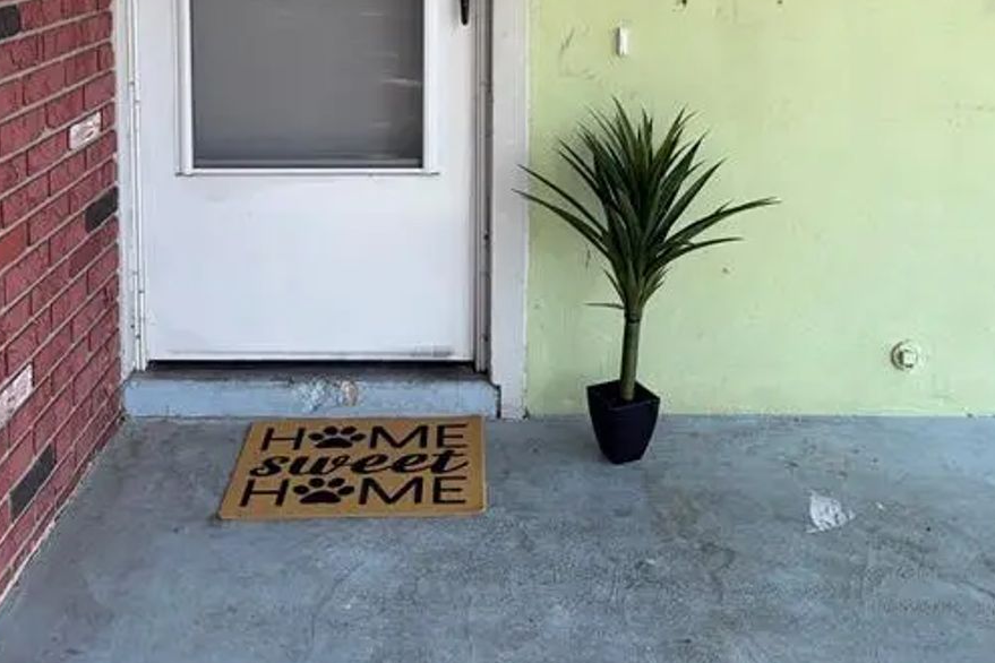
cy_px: 3
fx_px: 1161
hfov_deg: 46.4
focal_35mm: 42
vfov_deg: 29.8
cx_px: 495
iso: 50
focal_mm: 5.96
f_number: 1.6
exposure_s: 1/468
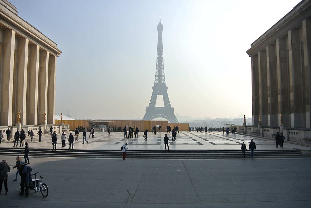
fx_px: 251
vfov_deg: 45.1
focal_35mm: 29
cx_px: 156
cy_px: 104
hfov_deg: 63.6
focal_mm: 11
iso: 100
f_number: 4.5
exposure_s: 1/1250
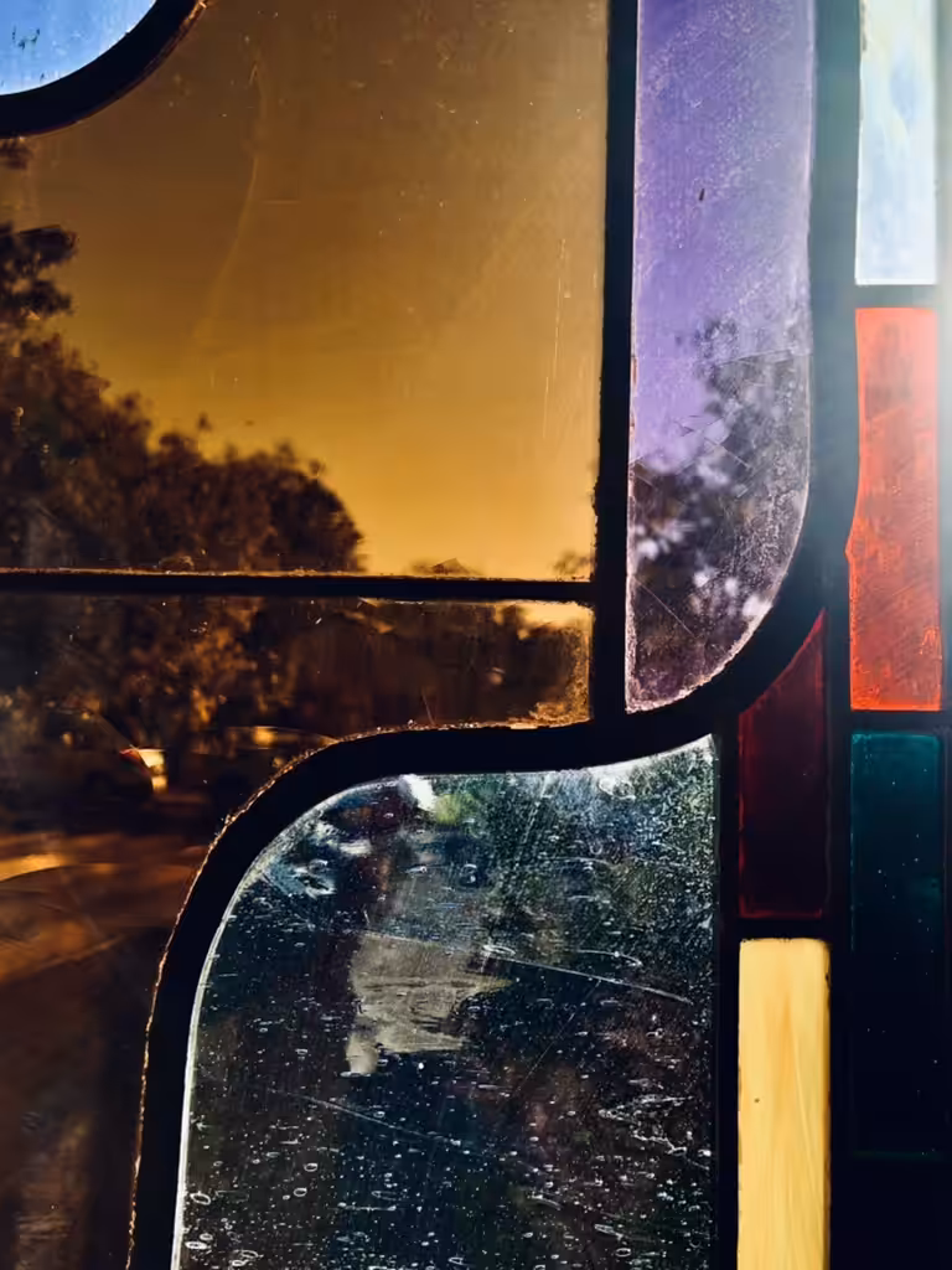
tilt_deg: +4.8
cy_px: 635
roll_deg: -1.6
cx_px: 476
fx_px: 1027
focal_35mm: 28
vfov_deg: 63.4
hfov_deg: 49.7
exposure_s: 1/1091
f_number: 1.8
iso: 20
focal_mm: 3.99
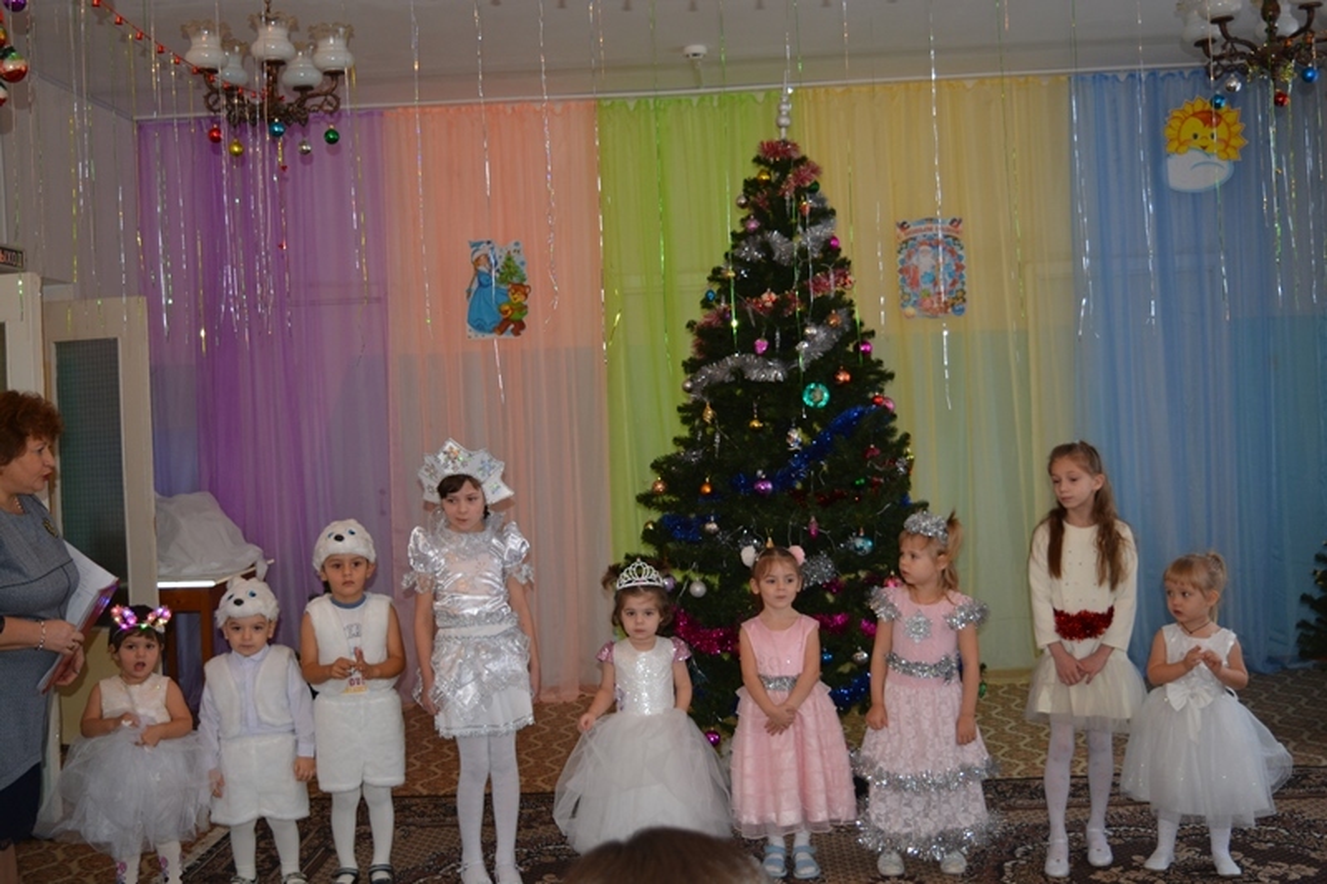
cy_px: 442
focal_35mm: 40
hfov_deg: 47.9
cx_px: 664
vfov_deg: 33.0
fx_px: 1492
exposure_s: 1/60
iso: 560
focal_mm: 27
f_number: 4
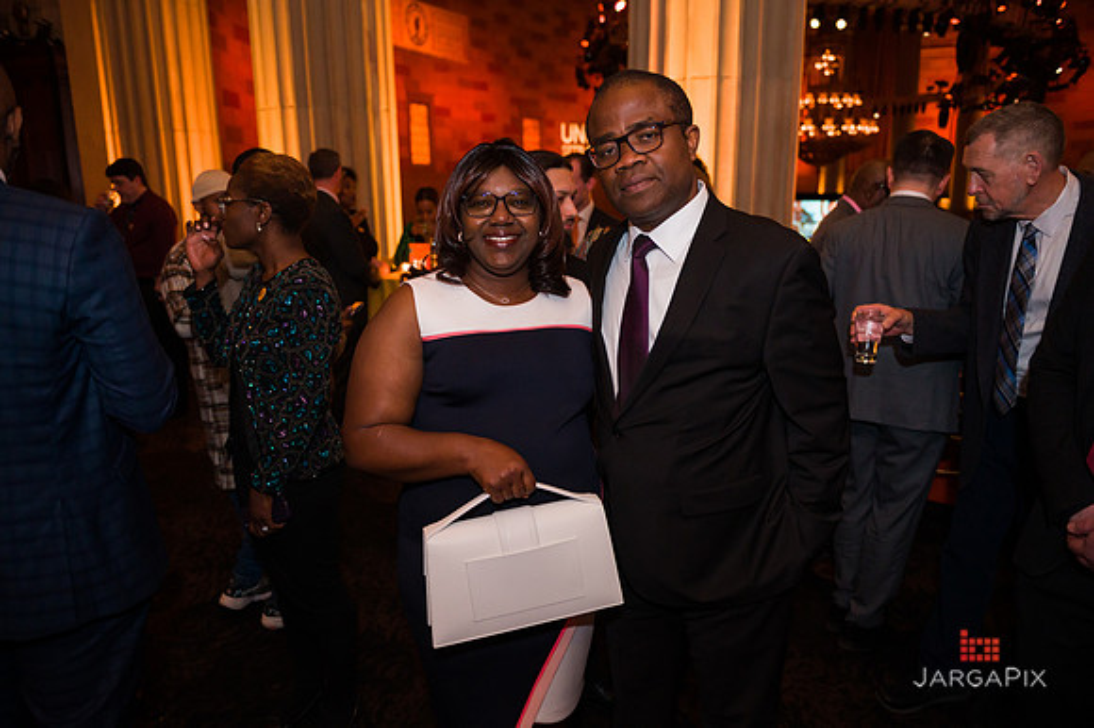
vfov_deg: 49.5
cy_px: 364
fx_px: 790
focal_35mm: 26
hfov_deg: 69.4
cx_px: 547
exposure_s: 1/200
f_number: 3.2
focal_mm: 26
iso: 1600
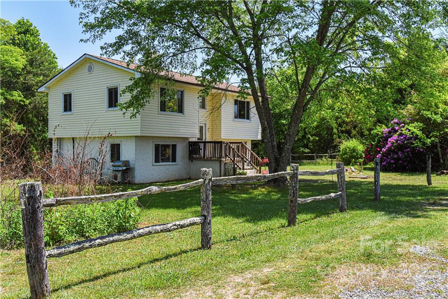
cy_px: 150
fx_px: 423
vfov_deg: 38.9
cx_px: 224
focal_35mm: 34
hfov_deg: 55.8
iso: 2500
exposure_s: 1/400
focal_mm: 34
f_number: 10
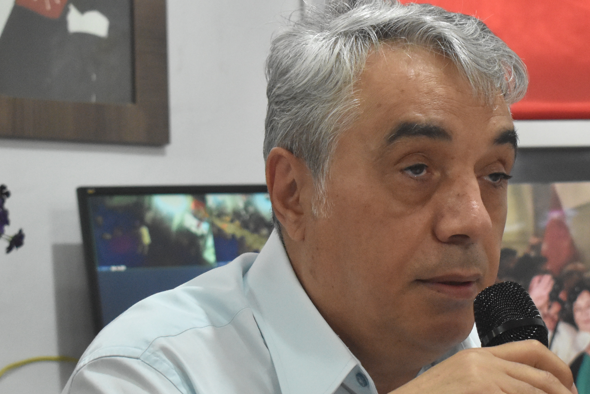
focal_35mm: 112
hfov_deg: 18.2
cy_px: 262
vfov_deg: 12.2
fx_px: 1836
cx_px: 416
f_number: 4.8
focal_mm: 36
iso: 2500
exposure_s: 1/60
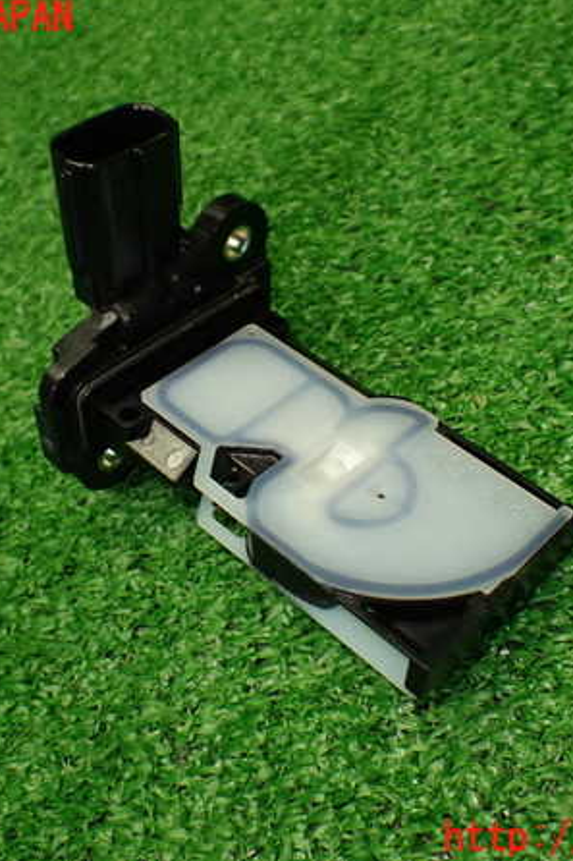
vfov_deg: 46.4
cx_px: 301
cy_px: 429
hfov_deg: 31.9
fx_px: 1003
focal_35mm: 42
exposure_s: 1/125
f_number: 2.3
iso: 250
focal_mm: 5.4
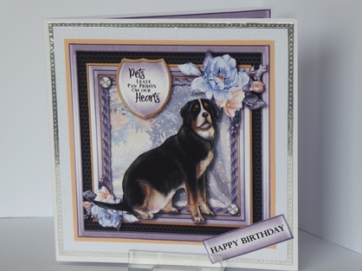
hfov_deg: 20.0
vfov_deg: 15.1
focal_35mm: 98
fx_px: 1024
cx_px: 182
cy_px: 141
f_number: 4.8
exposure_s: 1/60
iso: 250
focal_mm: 15
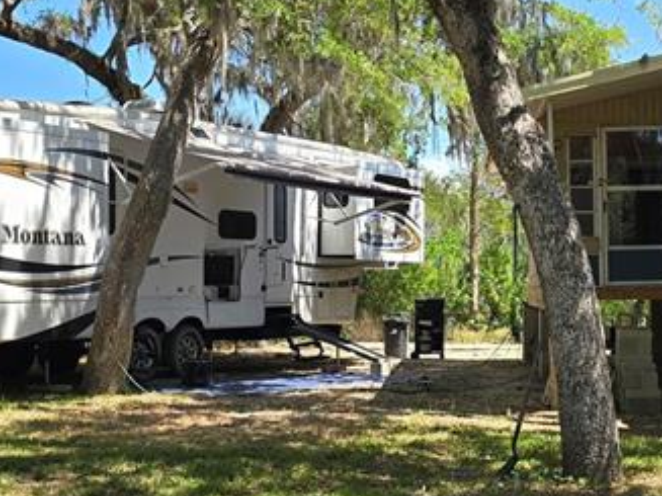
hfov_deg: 26.9
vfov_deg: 20.4
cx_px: 447
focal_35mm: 72
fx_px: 1376
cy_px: 237
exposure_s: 1/362
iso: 12
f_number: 1.7
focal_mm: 6.3
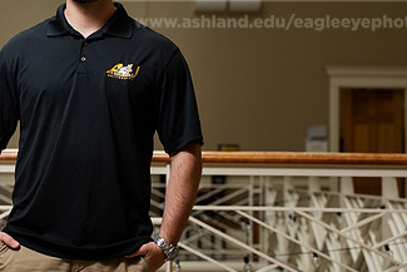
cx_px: 78
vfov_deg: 10.9
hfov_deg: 16.3
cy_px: 48
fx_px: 1414
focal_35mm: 125
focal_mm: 70
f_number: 5
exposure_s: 1/200
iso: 800
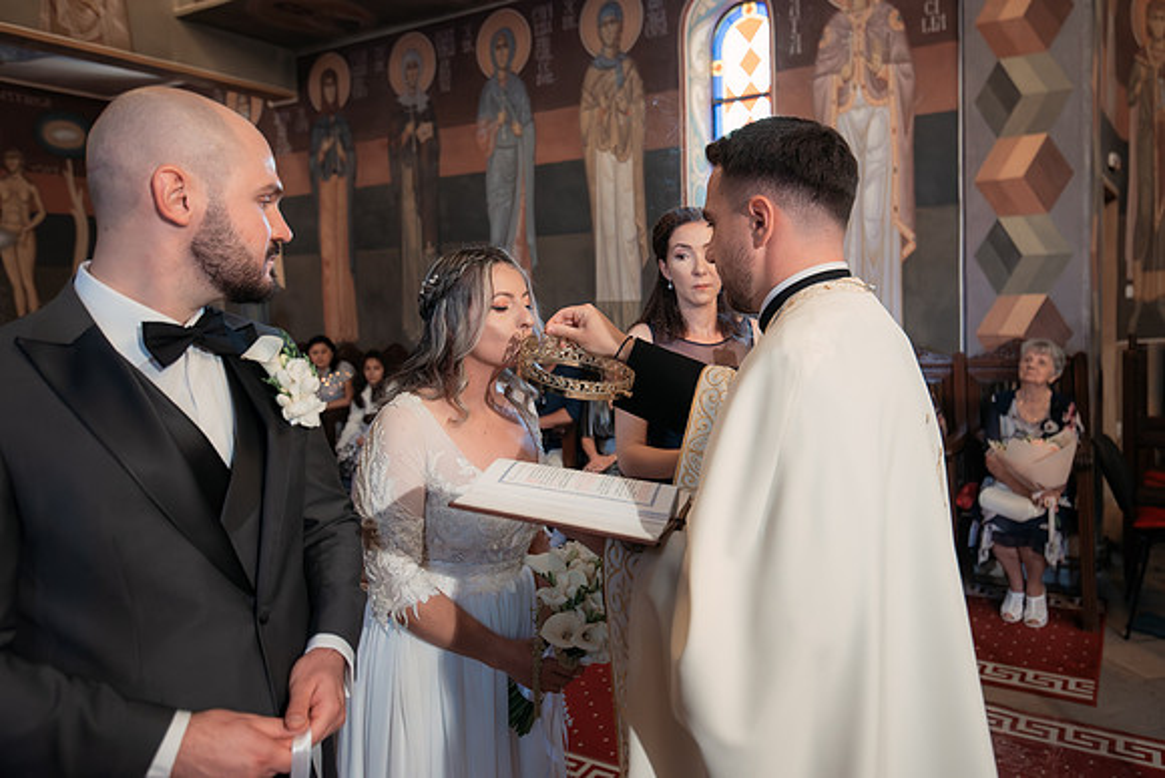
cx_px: 640
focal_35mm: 26
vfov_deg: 48.9
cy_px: 351
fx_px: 854
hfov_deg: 68.5
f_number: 2.8
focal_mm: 24
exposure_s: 1/200
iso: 5600
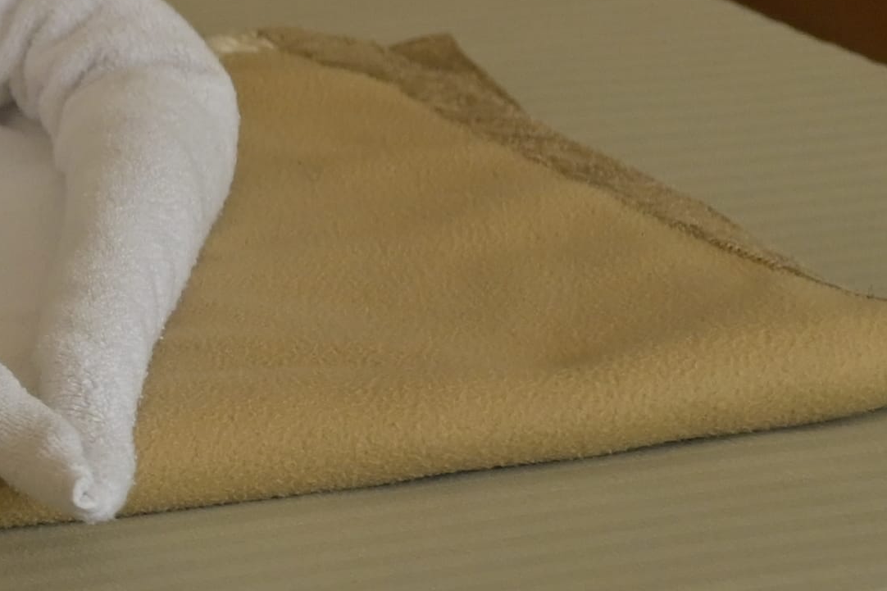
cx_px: -870
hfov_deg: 7.4
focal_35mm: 267
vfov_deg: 5.1
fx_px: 6577
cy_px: 329
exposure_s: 1/250
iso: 640
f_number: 3.2
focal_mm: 35
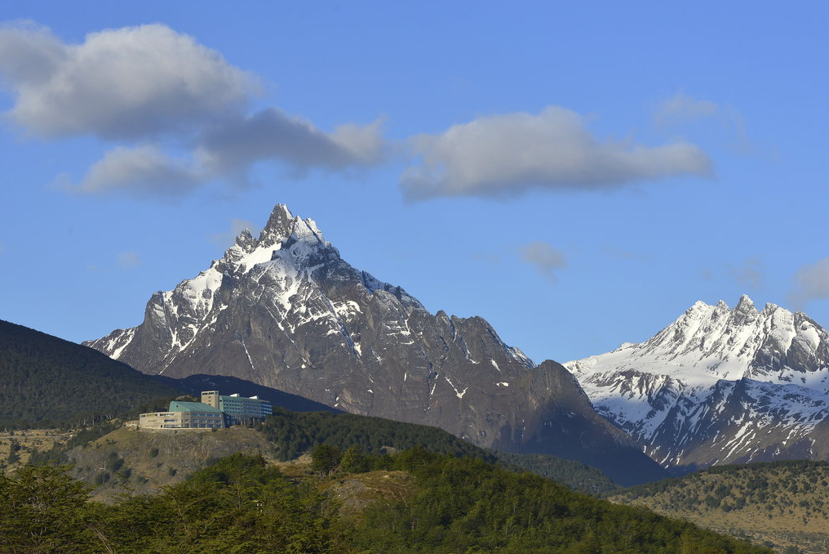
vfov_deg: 10.9
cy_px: 276
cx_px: 414
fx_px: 2902
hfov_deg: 16.3
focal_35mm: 126
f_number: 10
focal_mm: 125
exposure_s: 1/1000
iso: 500
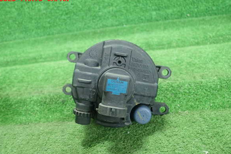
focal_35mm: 32
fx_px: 205
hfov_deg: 58.7
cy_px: 83
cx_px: 115
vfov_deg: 41.1
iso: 640
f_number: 2.3
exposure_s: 1/125
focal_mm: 5.5
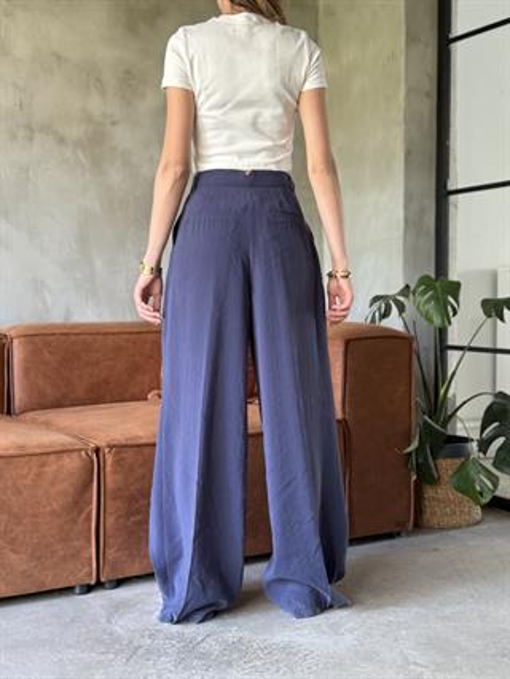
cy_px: 340
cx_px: 255
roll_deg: +0.1
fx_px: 942
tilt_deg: -2.5
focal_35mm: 48
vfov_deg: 39.6
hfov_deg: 30.3
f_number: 1.78
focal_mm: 6.76
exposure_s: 1/60
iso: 200
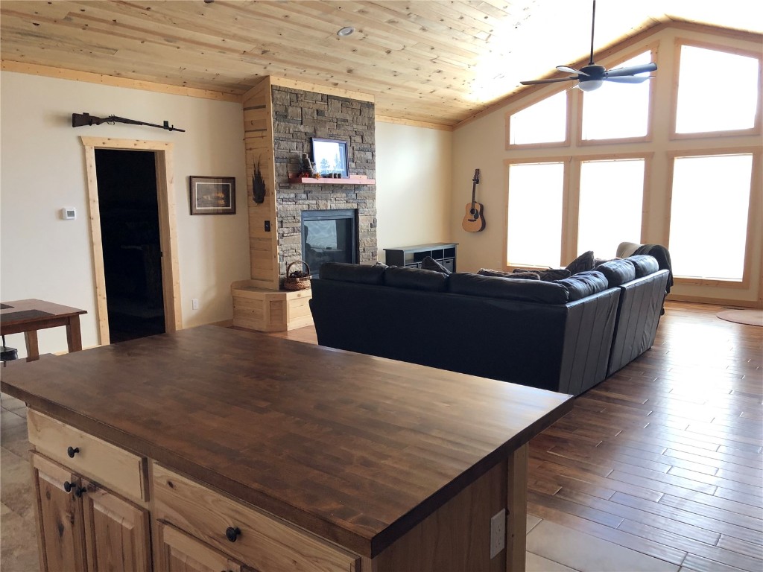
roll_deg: +0.7
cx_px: 382
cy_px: 286
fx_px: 617
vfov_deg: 49.7
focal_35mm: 28
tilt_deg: -8.1
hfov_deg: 63.4
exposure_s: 1/30
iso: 40
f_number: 1.8
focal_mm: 3.99
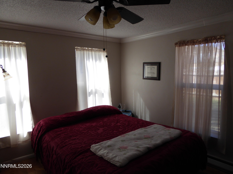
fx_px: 162
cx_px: 116
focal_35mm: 24
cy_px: 87
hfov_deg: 71.6
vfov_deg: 56.8
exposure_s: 1/160
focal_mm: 4.3
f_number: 3.3
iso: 100
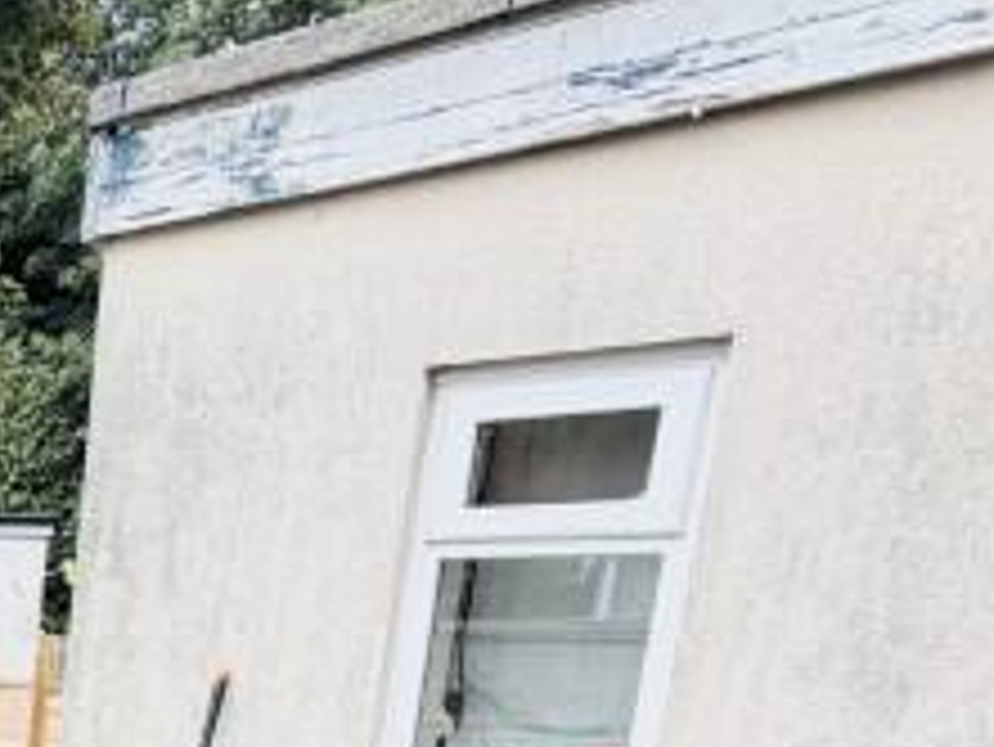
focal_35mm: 54
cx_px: -537
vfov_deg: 23.6
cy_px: 994
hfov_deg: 25.5
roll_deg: -0.3
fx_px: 1551
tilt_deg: -14.2
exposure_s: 1/134
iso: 50
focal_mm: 2.22
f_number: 2.2
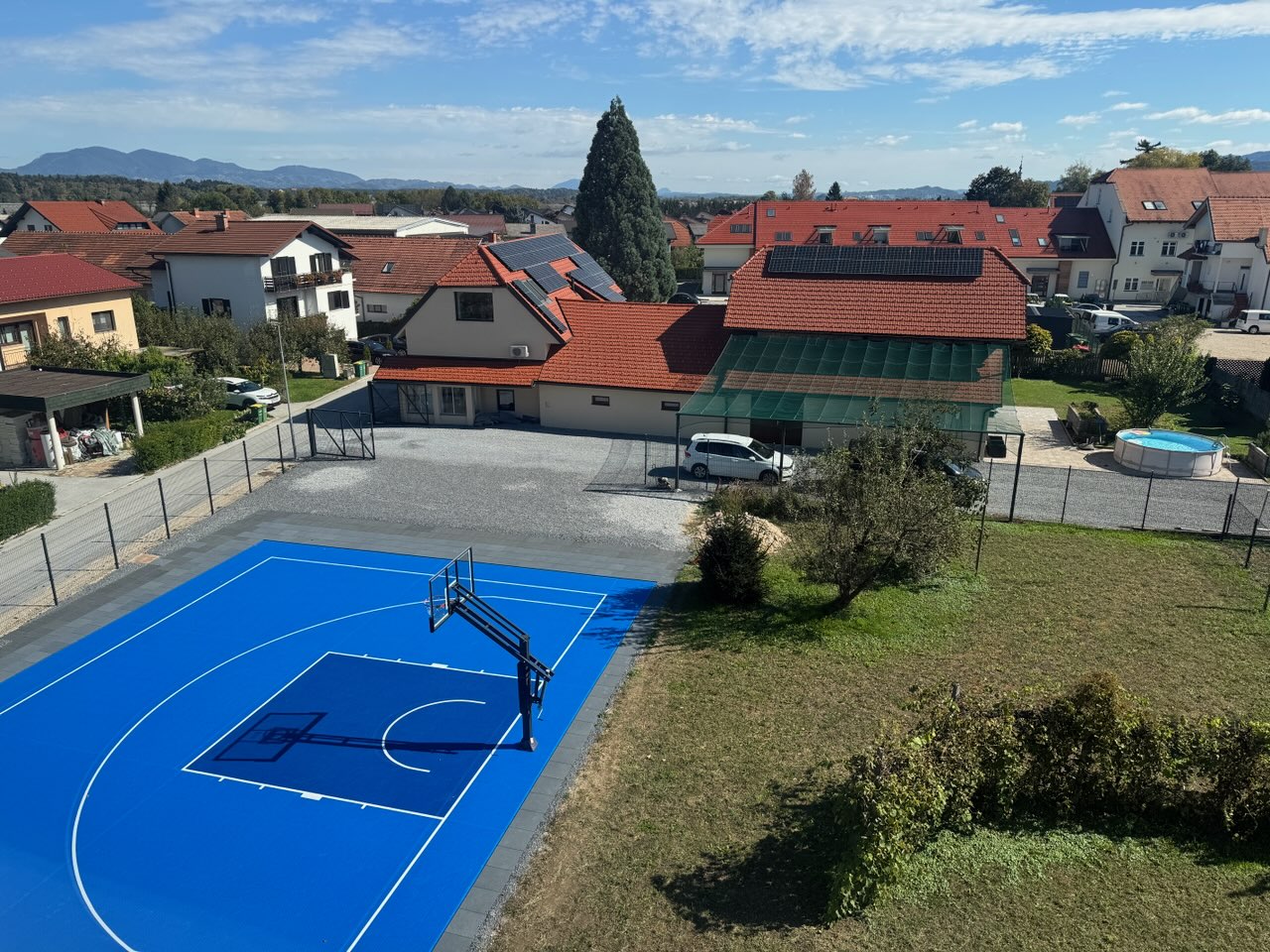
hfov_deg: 71.6
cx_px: 635
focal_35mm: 24
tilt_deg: -17.3
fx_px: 881
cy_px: 476
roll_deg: -0.3
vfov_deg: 56.8
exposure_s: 1/3247
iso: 80
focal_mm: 6.76
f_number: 1.78
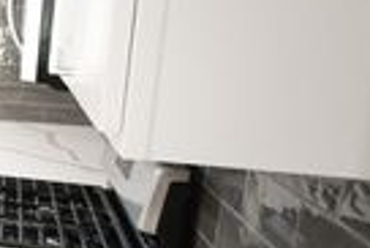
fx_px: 566
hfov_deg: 22.5
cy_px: 116
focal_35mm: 55
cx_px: -283
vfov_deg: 24.7
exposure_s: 1/250
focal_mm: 10
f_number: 4.5
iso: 5000
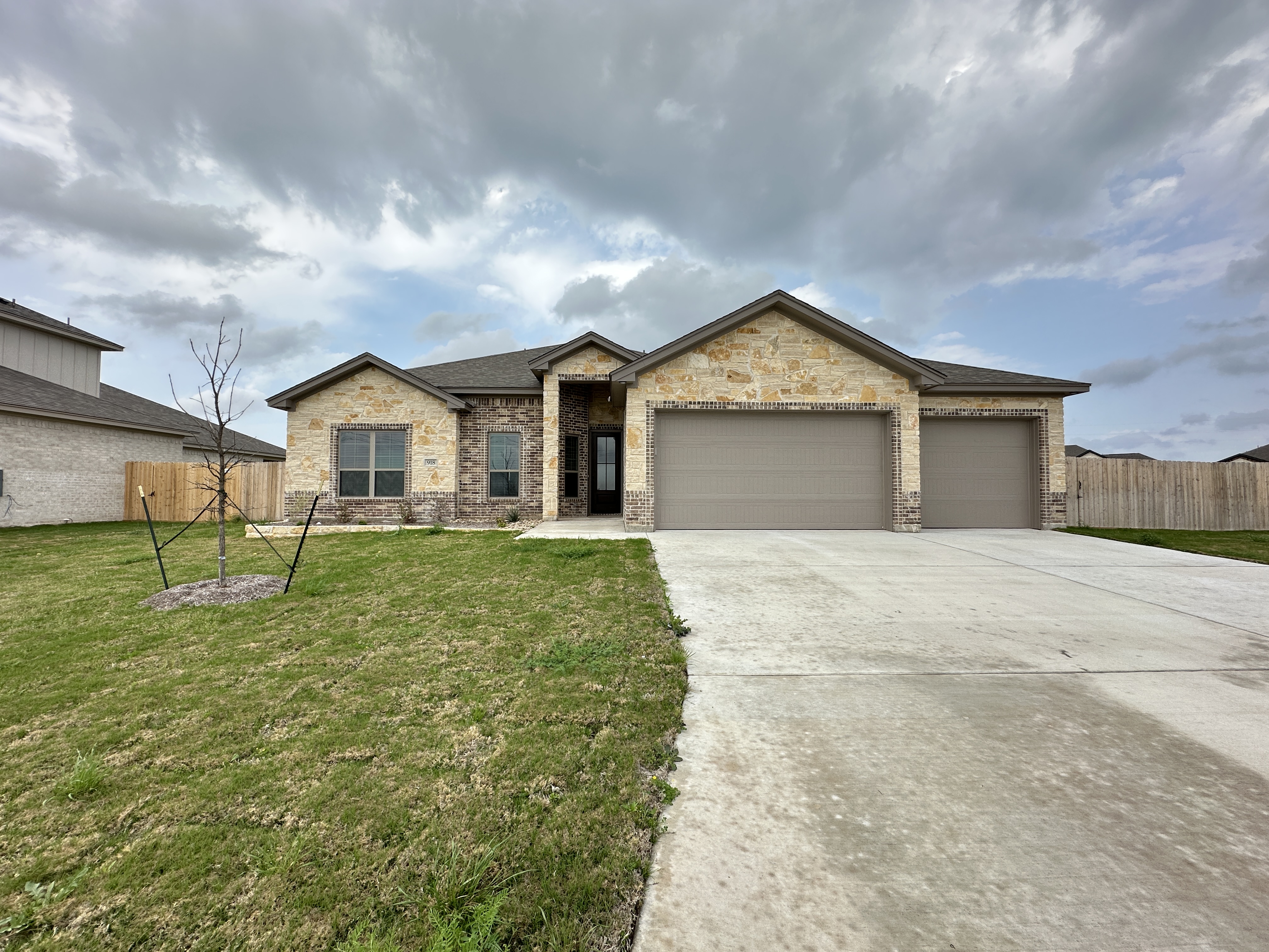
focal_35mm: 14
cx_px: 634
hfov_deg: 102.1
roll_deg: +0.2
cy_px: 476
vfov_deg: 85.7
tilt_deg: +3.1
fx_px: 513
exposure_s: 1/836
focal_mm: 2.22
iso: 40
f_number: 2.2
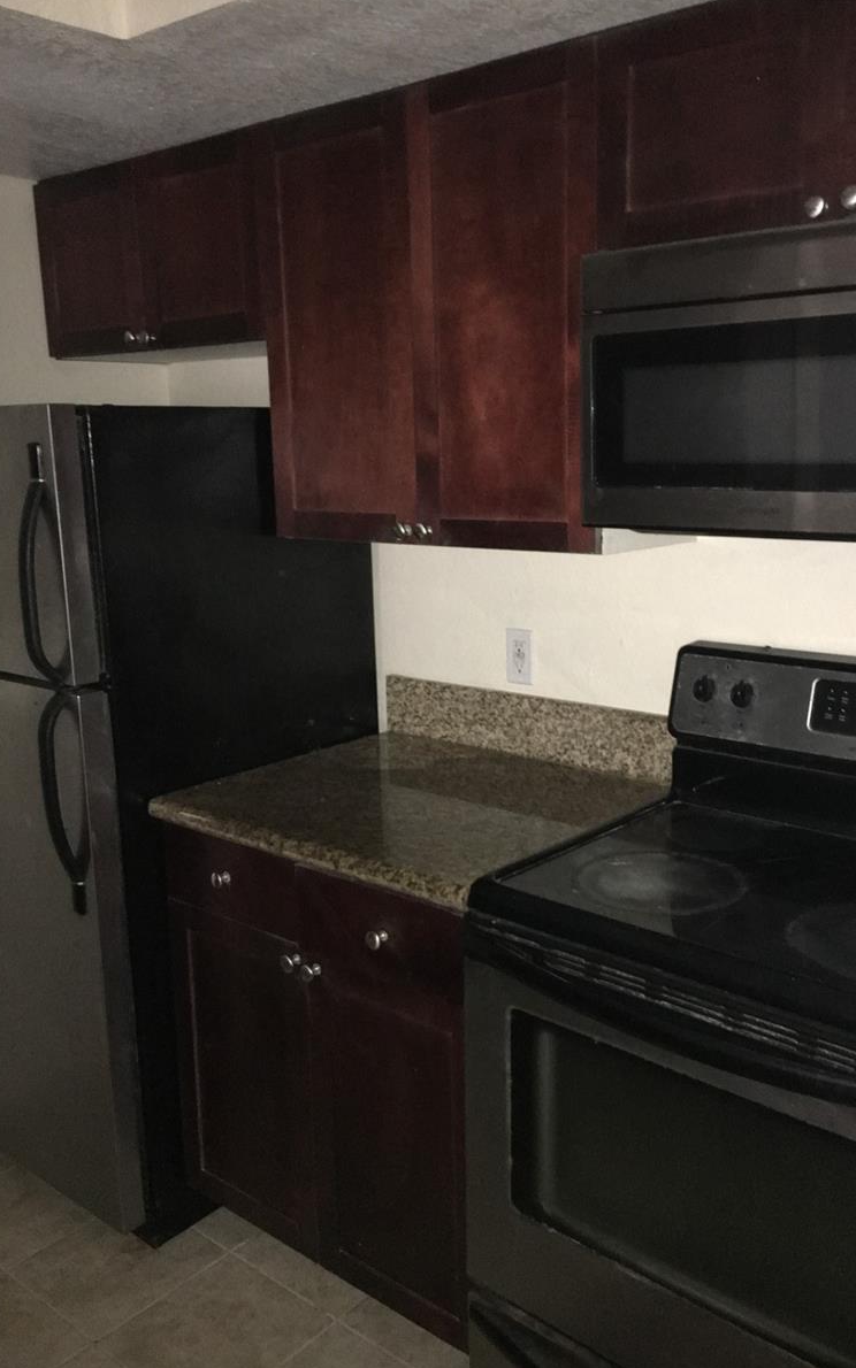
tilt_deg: -11.0
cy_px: 683
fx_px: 1157
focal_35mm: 31
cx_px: 490
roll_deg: -0.1
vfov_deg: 61.2
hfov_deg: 40.5
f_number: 2.2
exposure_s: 1/16
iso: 320
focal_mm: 4.15
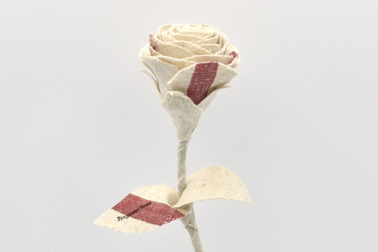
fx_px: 756
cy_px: 126
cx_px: 189
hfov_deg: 28.1
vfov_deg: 18.9
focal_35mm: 72
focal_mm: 48
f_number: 10
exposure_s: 1/50
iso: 400
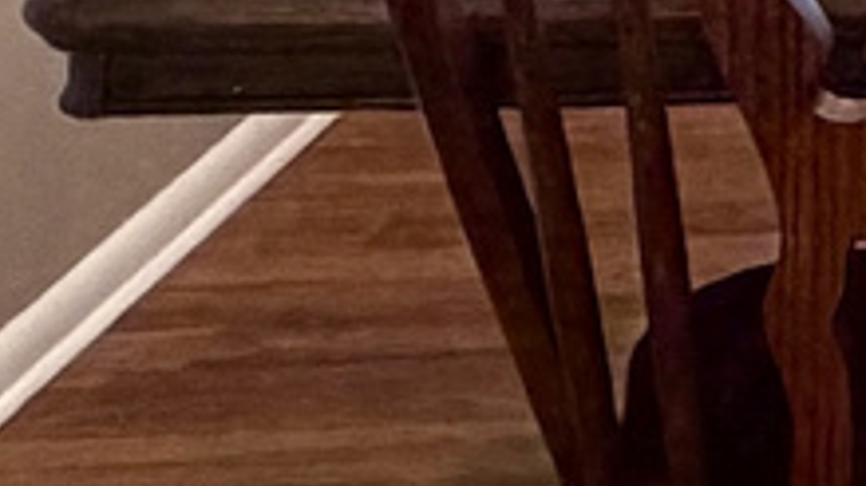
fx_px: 2456
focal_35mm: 107
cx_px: 2218
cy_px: -1083
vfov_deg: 8.8
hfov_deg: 13.3
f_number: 2.2
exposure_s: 1/120
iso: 100
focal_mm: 2.22
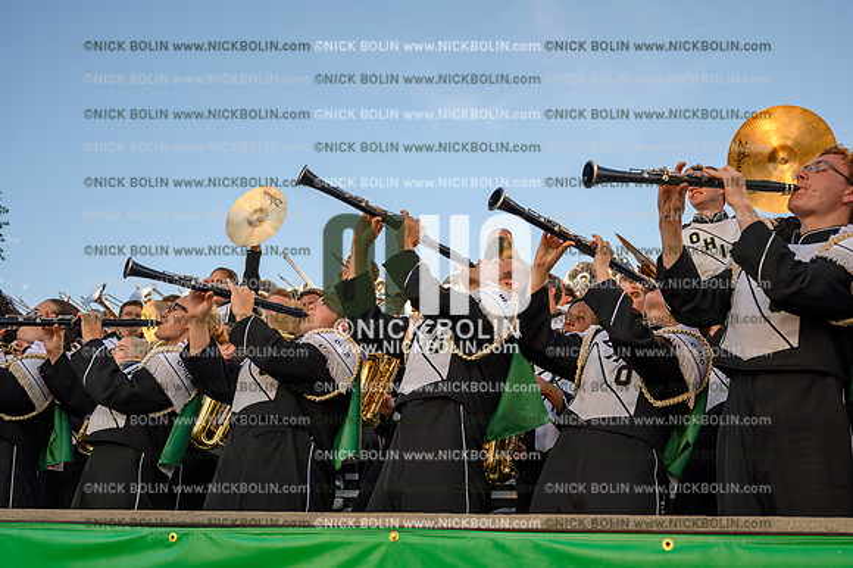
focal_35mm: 41
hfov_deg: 47.4
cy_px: 284
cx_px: 426
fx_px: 971
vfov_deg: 32.6
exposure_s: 1/125
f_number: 4
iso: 100
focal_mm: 41
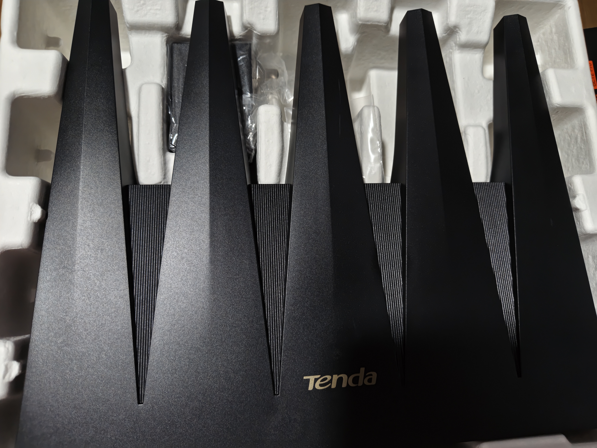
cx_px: 298
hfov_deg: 73.9
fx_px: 397
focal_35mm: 23
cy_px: 224
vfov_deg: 58.9
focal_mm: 5.56
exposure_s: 1/50
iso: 530
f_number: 1.88
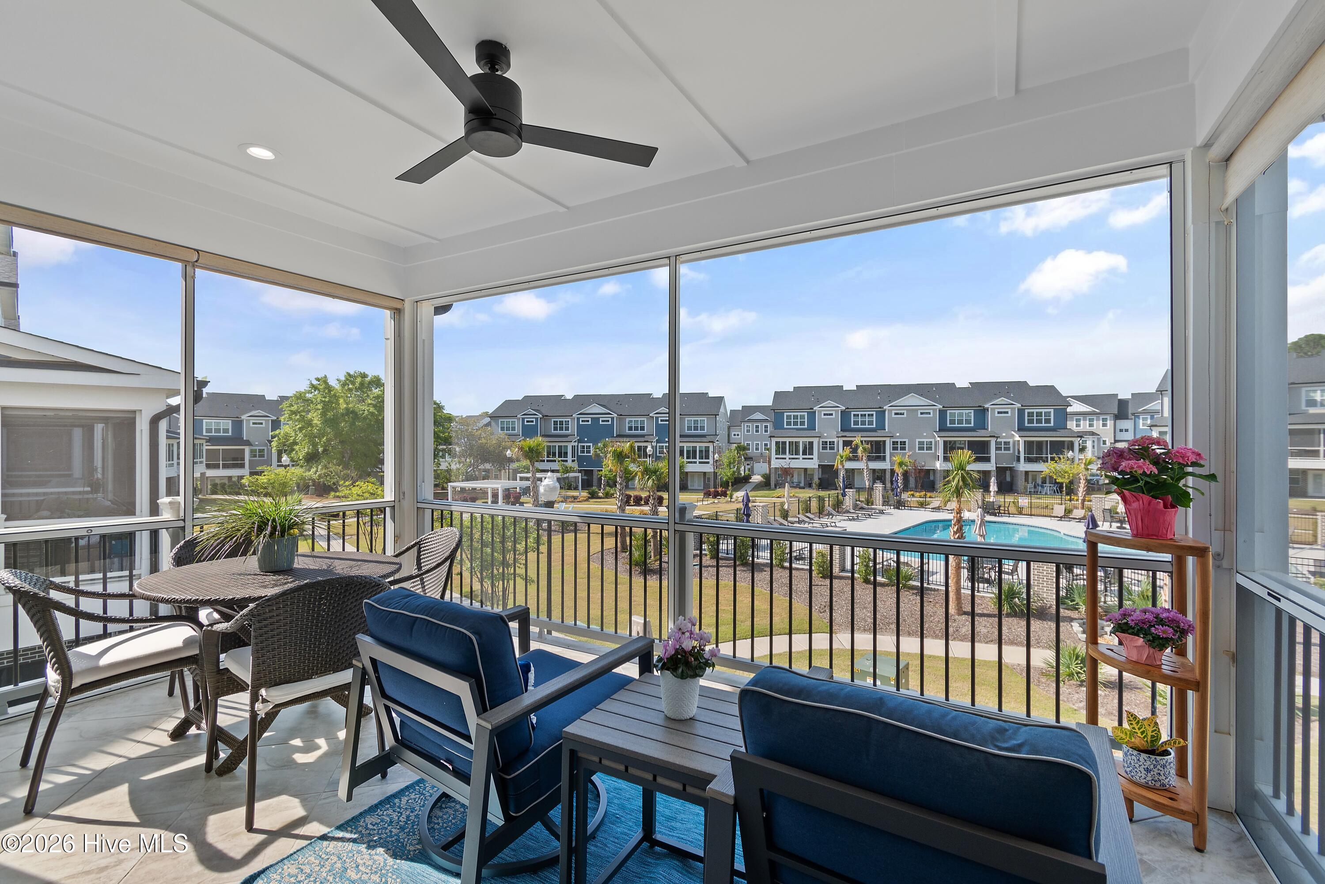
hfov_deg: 100.4
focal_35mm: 15
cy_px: 442
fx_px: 552
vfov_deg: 77.3
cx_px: 662
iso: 100
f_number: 5
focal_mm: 10
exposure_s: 1/100
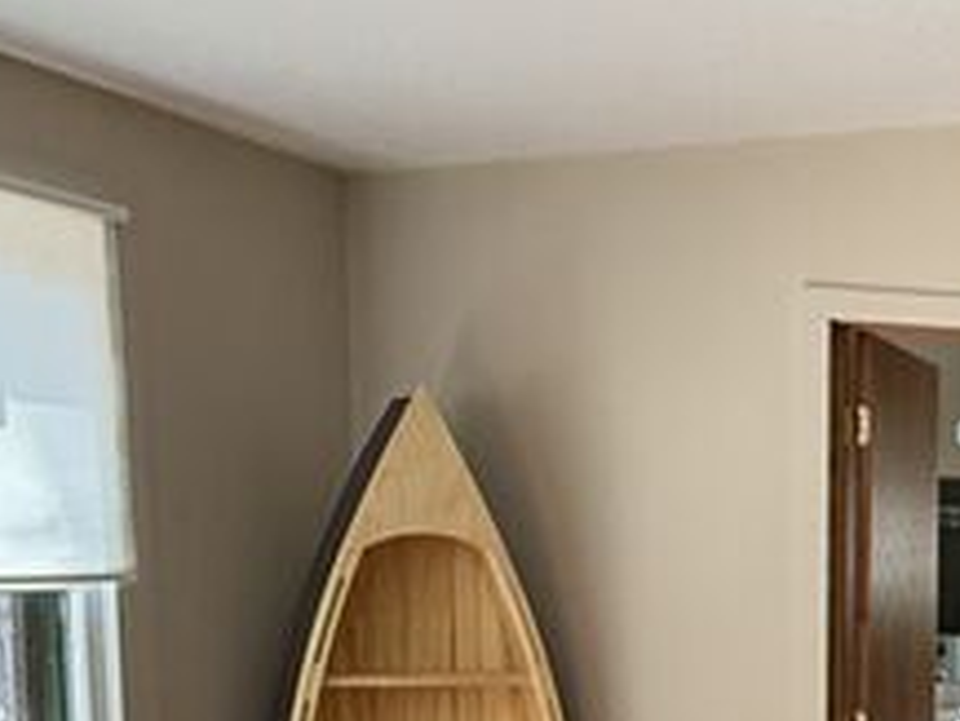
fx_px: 1831
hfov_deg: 22.7
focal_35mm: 66
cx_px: 1517
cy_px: 840
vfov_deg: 20.9
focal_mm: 2.22
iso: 400
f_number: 2.2
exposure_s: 1/60
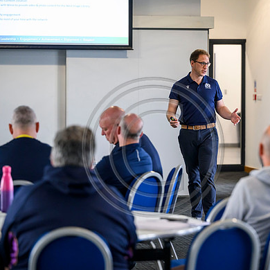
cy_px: 139
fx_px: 1509
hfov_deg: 10.2
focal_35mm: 171
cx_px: 200
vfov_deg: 10.2
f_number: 2.8
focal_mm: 110
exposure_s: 1/500
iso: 2500
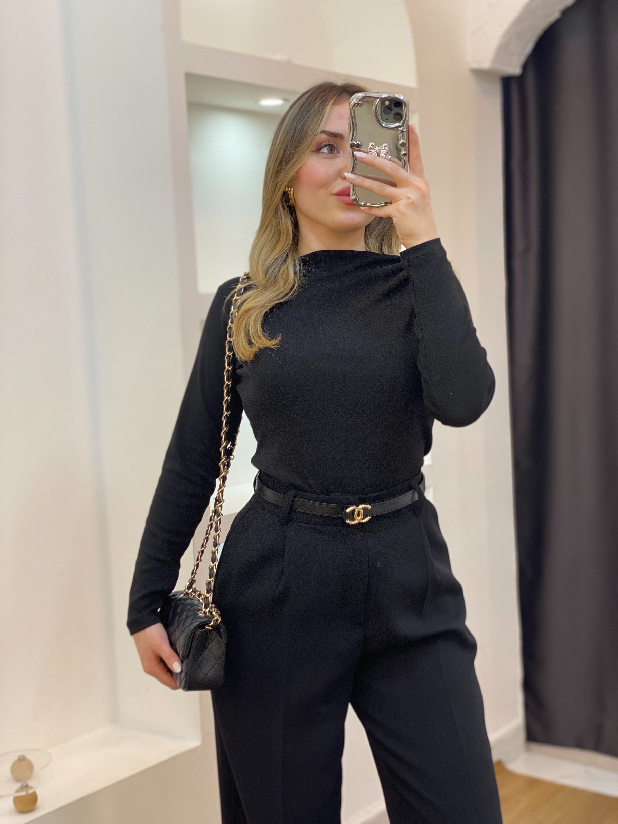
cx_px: 309
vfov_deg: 36.8
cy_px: 412
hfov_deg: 28.0
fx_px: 1238
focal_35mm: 52
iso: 125
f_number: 2
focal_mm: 6
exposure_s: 1/100
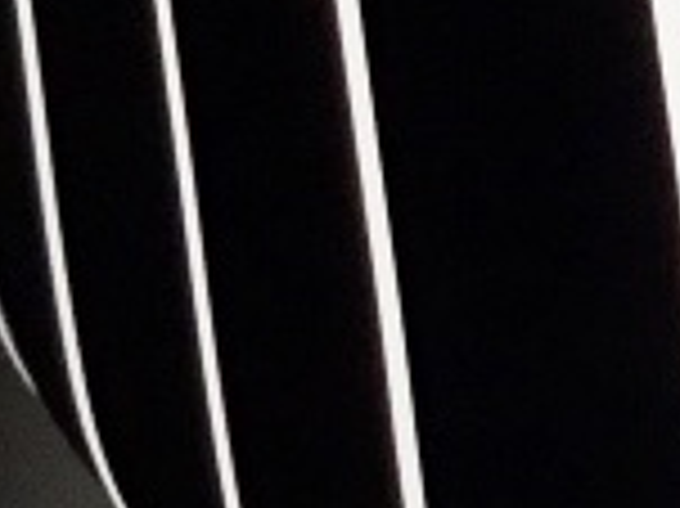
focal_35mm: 246
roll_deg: +0.7
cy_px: 778
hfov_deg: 7.4
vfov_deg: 6.0
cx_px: 1819
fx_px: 4829
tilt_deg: -36.7
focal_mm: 3.3
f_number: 2.4
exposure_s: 1/100
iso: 40
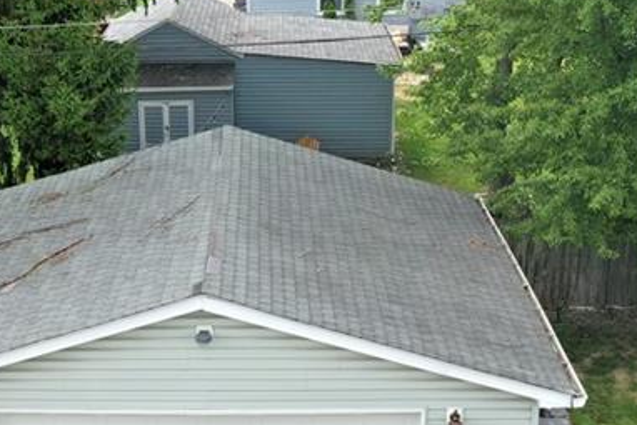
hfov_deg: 26.9
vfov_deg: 18.0
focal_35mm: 75
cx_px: 228
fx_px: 1328
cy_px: 360
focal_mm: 10.26
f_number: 4
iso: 100
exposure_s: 1/80
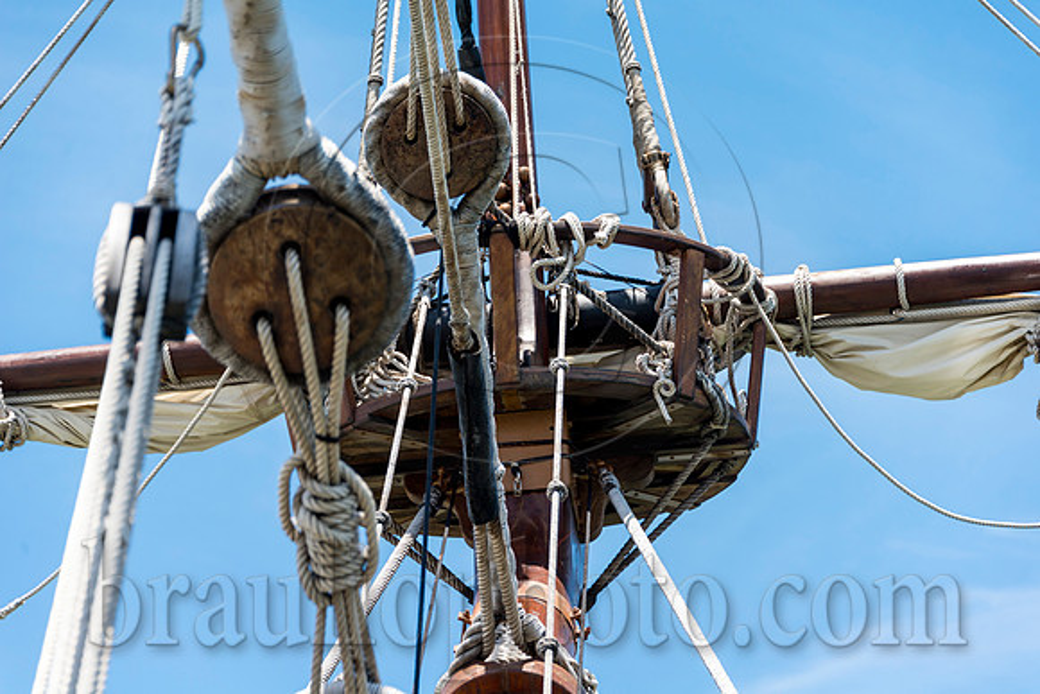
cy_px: 347
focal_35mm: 135
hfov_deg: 15.2
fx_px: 3901
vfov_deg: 10.2
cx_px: 520
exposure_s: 1/500
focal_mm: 135
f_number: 5.6
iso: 200
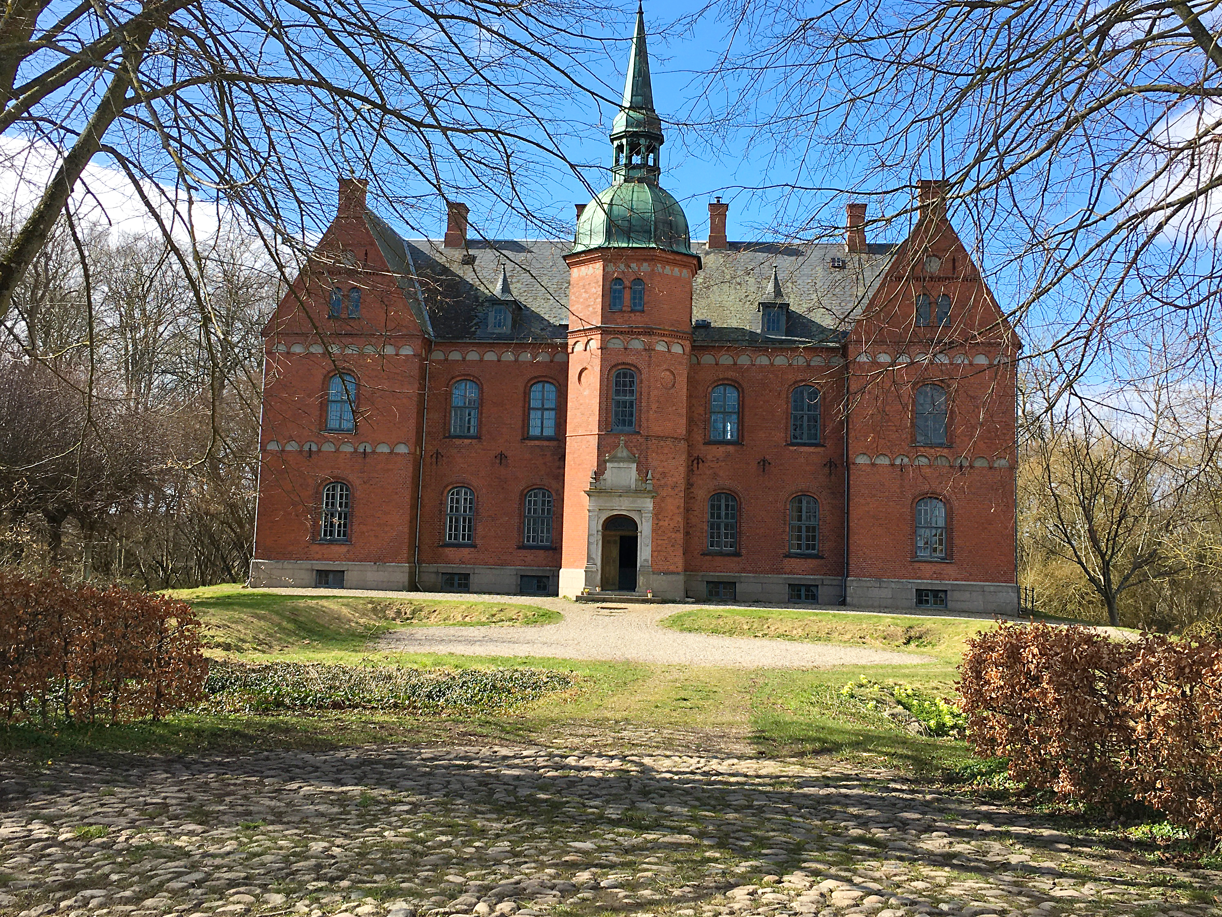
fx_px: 1377
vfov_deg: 36.7
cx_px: 626
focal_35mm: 39
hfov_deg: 47.9
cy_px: 371
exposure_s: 1/962
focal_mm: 4.15
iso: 25
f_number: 2.2
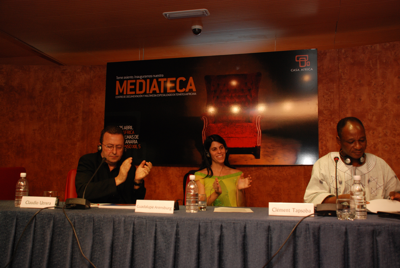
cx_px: 200
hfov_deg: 53.1
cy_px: 134
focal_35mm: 36
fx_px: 400
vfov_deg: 37.0
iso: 400
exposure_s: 1/60
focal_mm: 24
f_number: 4
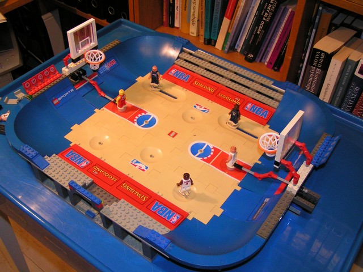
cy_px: 136
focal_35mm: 38
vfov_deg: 37.7
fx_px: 398
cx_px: 182
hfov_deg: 49.0
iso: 200
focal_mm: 5.8
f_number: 2.8
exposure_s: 1/40
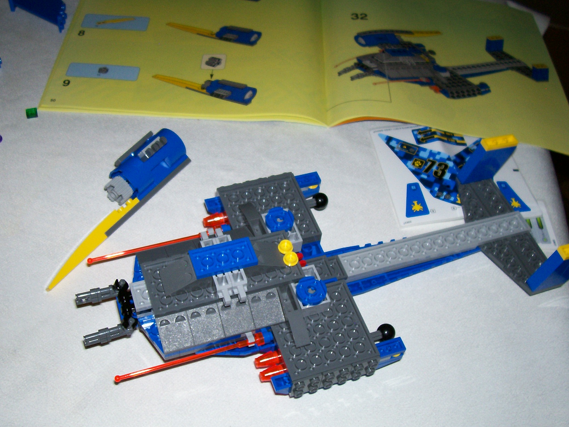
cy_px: 234
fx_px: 674
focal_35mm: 41
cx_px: 270
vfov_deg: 35.1
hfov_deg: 45.8
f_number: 2.7
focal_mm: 5.6
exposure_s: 1/64
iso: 80
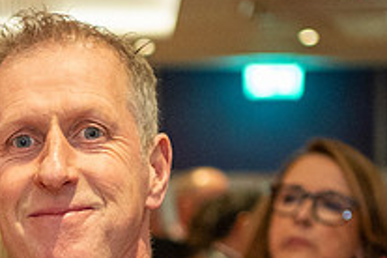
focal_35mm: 177
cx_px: -53
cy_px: 366
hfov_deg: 11.4
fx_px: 1903
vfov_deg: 7.6
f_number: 2
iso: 1250
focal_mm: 35
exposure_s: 1/80
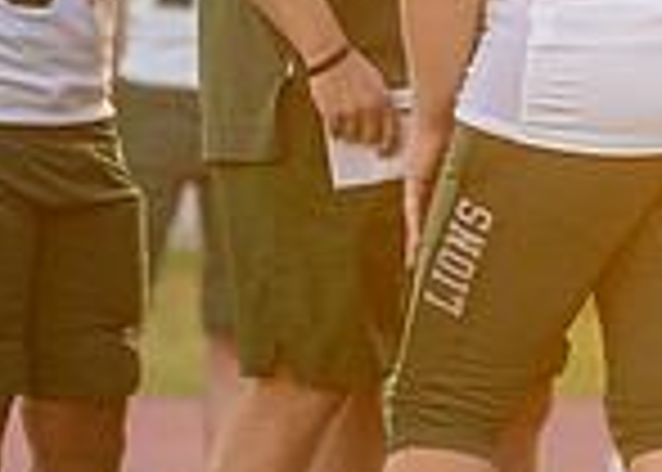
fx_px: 12146
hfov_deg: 3.1
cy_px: -101
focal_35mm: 646
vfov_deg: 2.2
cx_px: 294
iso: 1600
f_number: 3.2
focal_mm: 120
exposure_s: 1/2000
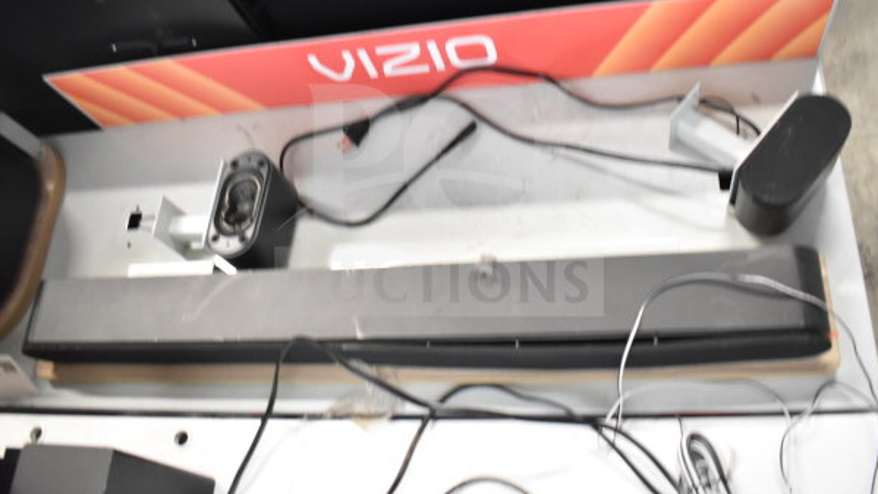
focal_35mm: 32
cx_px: 438
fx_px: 745
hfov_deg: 61.0
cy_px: 200
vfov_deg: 36.6
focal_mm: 20
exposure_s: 1/30
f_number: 3.8
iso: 3200
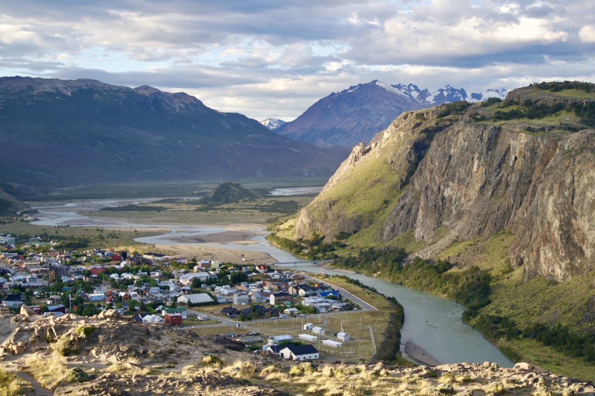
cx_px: 298
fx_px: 859
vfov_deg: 26.0
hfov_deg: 38.2
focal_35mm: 52
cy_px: 198
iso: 100
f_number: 5
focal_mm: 52
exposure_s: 1/80
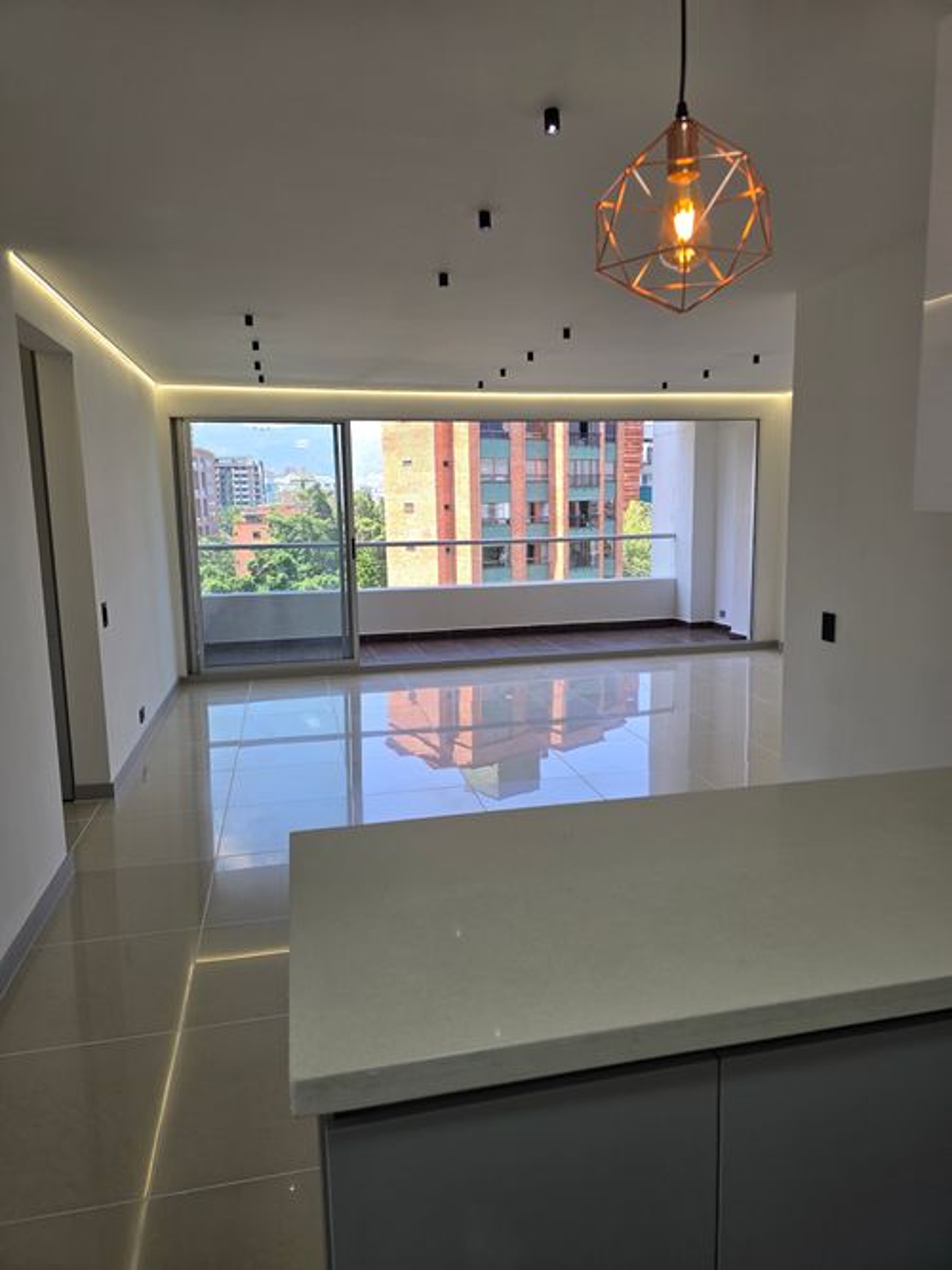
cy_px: 635
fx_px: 844
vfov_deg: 73.9
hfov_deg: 58.9
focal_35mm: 23
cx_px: 476
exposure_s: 1/120
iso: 12
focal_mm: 6.3
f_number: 1.7
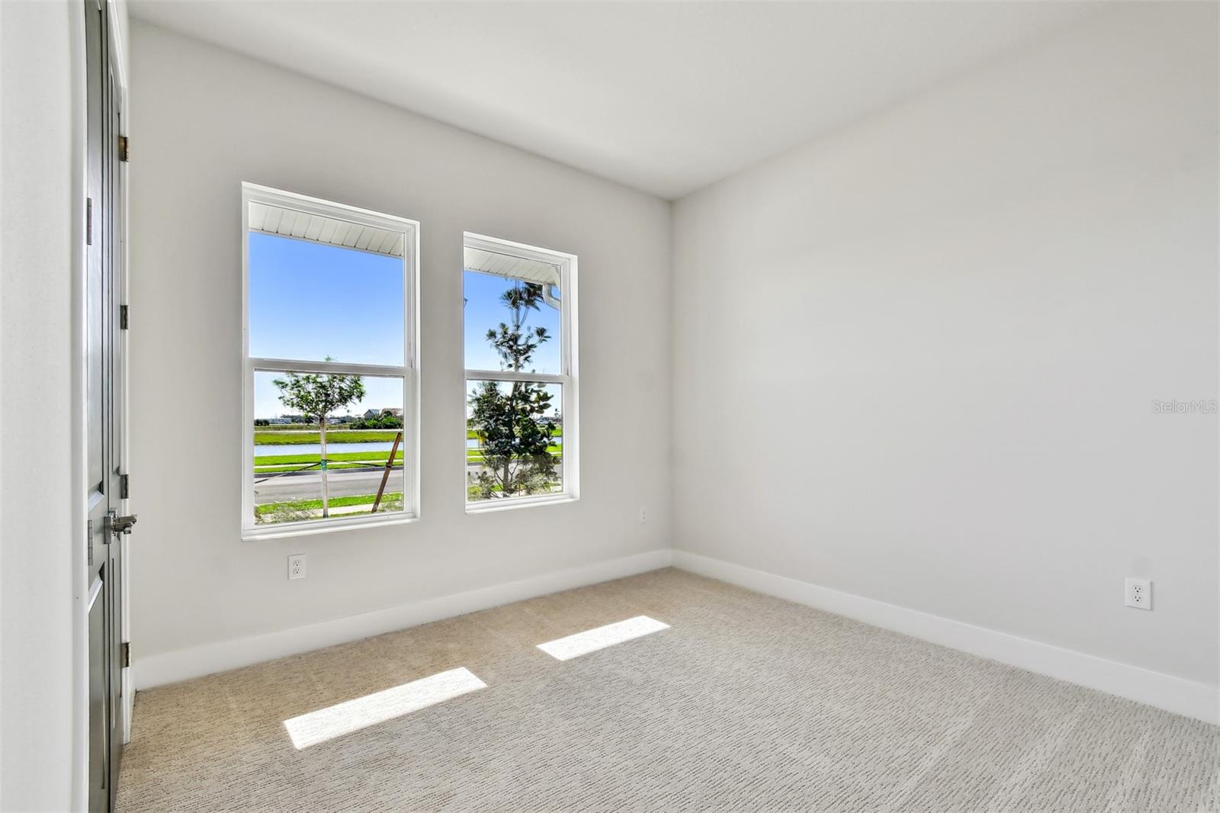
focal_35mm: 15
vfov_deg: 77.3
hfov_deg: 100.4
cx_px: 610
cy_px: 406
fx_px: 508
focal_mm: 10
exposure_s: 1/320
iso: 100
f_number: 7.1
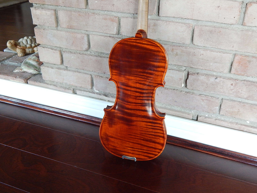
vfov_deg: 41.8
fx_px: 252
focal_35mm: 34
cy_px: 96
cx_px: 128
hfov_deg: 54.0
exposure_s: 1/30
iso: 360
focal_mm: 6.1
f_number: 3.3
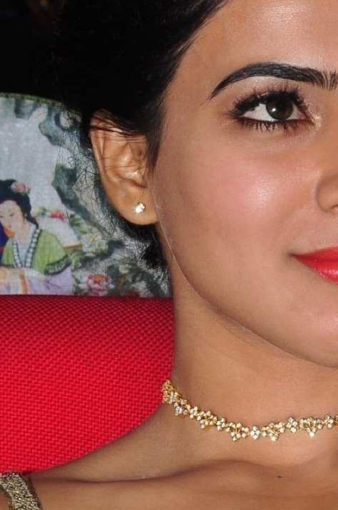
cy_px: 415
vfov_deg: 7.8
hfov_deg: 5.2
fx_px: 3744
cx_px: 359
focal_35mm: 265
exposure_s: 1/125
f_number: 14
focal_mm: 70
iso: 400
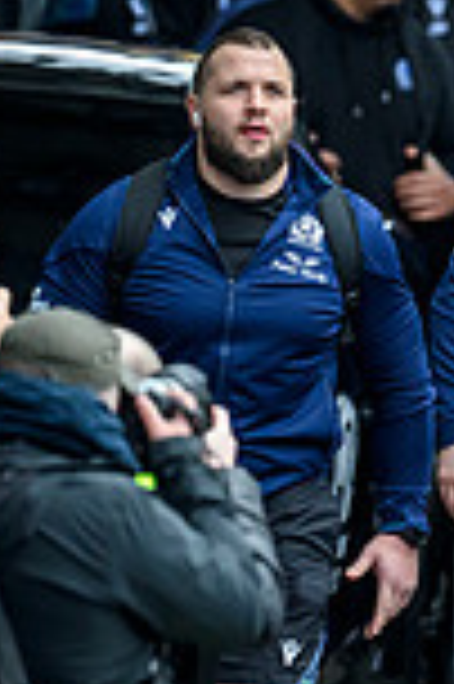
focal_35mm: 1527
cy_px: 470
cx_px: 1092
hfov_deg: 0.9
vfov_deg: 1.4
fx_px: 28950
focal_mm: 400
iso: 5000
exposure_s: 1/800
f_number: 4
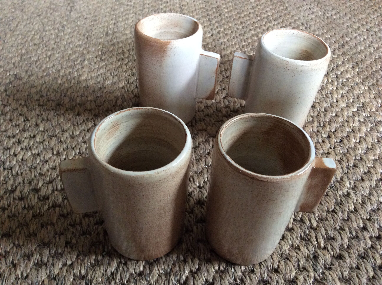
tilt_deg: -43.3
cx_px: 191
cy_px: 142
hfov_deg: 56.9
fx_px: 353
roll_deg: -1.2
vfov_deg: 44.1
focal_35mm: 32
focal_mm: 3.3
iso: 250
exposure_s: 1/25
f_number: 2.4
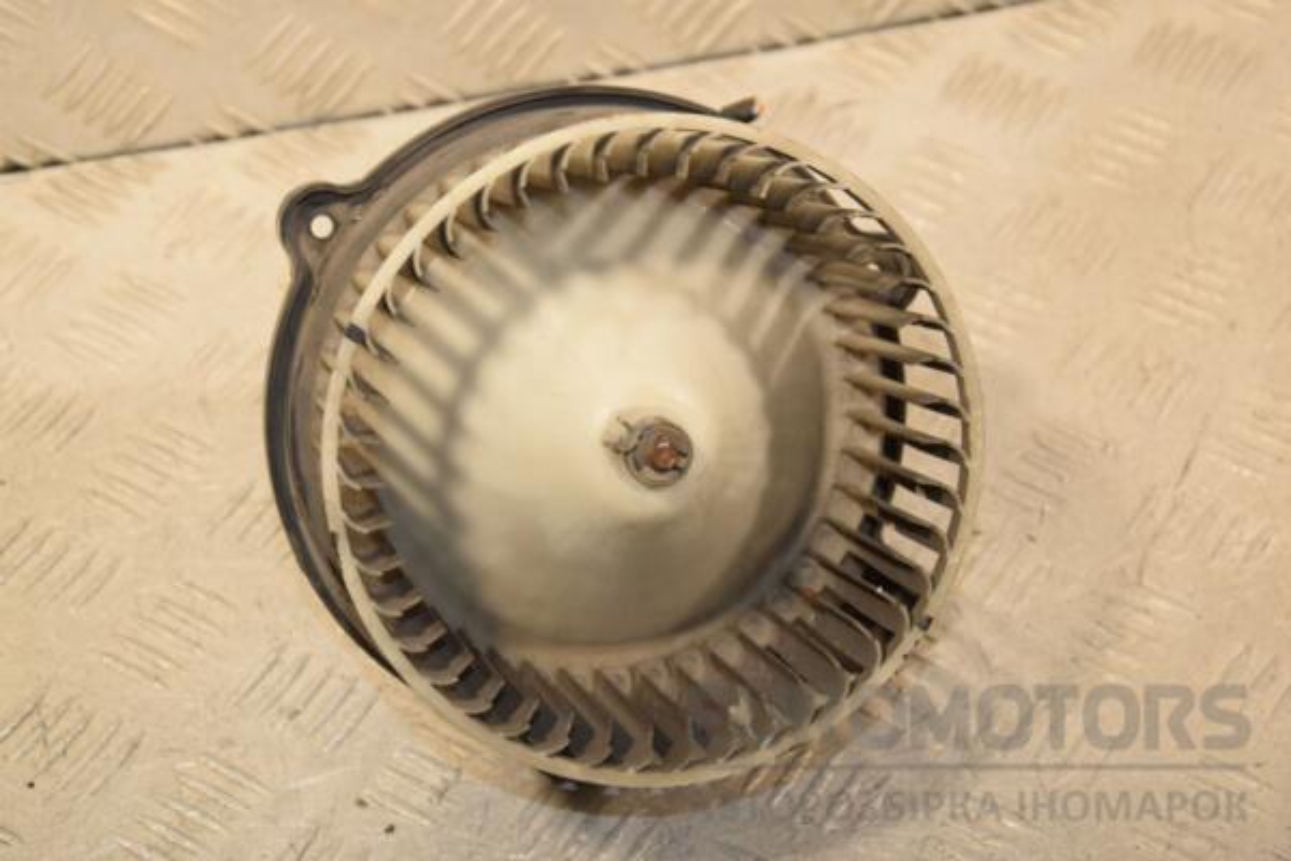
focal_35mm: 87
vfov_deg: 15.7
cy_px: 430
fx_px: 3120
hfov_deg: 23.4
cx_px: 646
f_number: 6.3
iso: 800
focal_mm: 58
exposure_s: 1/200
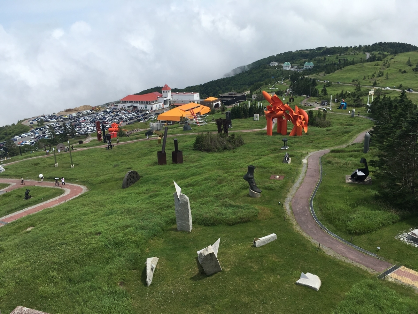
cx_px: 209
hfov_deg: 61.7
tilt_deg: -17.4
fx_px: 350
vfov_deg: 48.2
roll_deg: +2.5
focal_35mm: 29
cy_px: 157
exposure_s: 1/2959
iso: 25
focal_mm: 4.15
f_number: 2.2
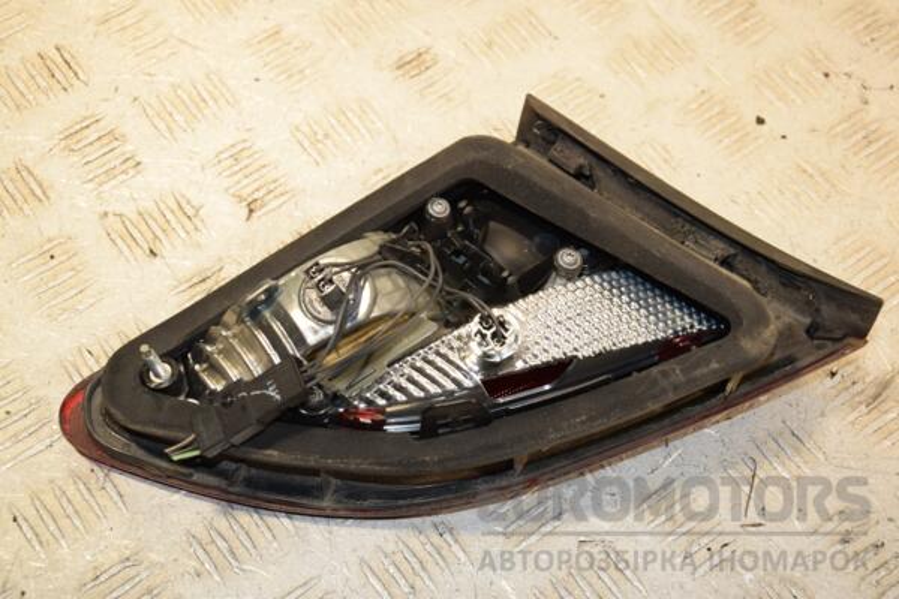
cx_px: 450
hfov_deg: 29.9
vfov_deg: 20.2
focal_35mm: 68
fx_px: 1685
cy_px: 300
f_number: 6.3
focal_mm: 45
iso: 800
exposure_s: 1/200
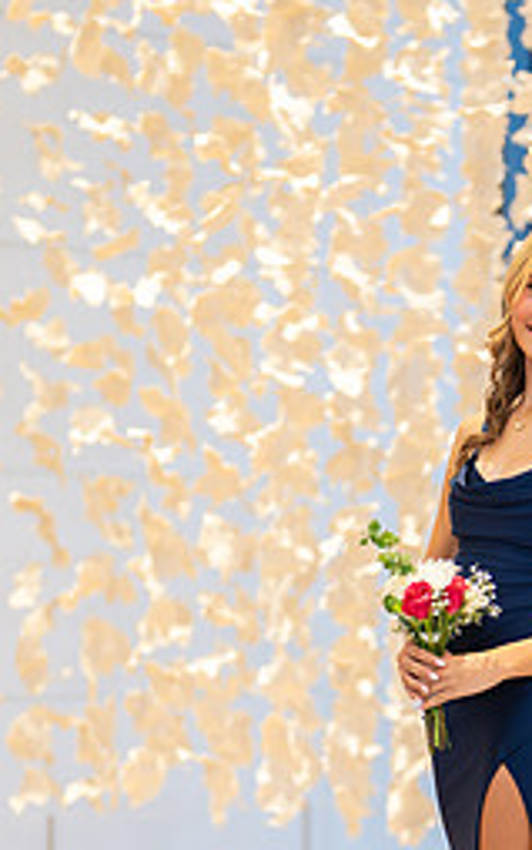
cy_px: 737
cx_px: 509
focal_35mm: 156
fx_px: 3615
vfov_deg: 13.3
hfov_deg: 8.4
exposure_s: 1/640
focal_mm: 50
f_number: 1.2
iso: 1000
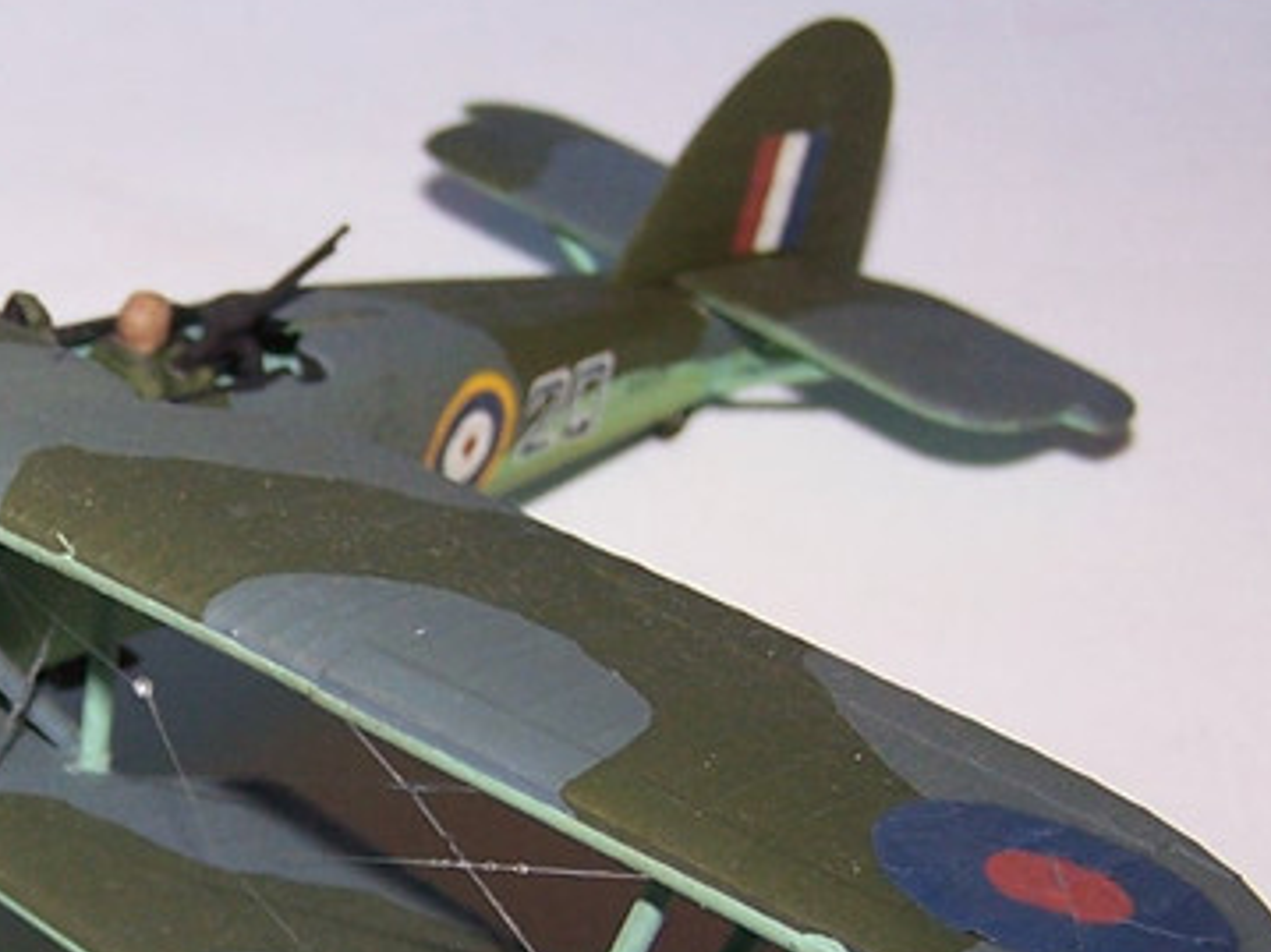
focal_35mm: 113
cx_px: 87
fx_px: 4148
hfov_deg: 17.1
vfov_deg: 13.0
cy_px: 743
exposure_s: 1/60
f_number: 2.8
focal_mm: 6.3
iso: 80
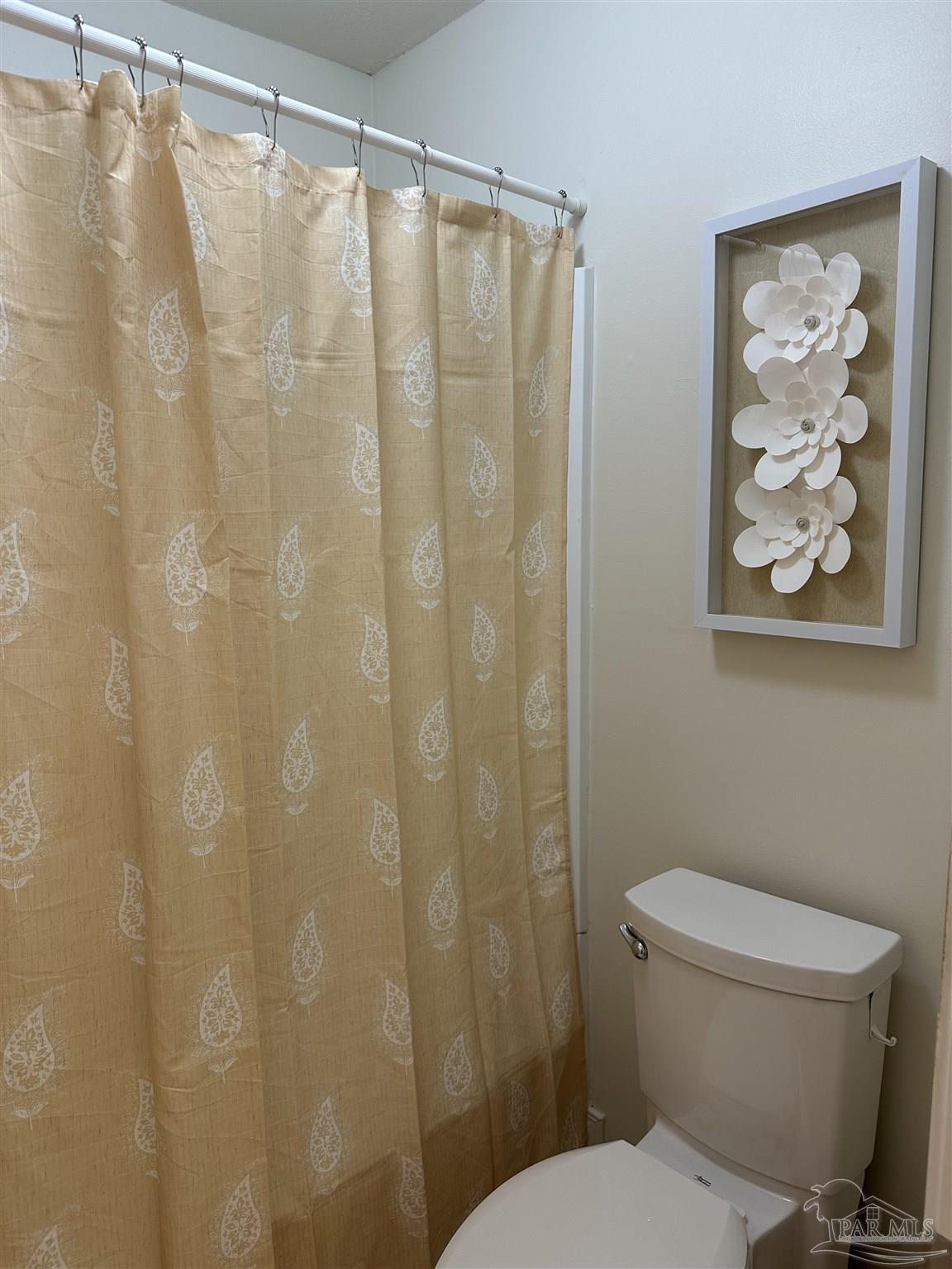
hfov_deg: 56.8
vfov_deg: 71.6
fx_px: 880
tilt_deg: -8.1
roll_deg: +0.0
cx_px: 476
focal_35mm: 24
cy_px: 634
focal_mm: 6.86
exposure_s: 1/120
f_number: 1.78
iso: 100
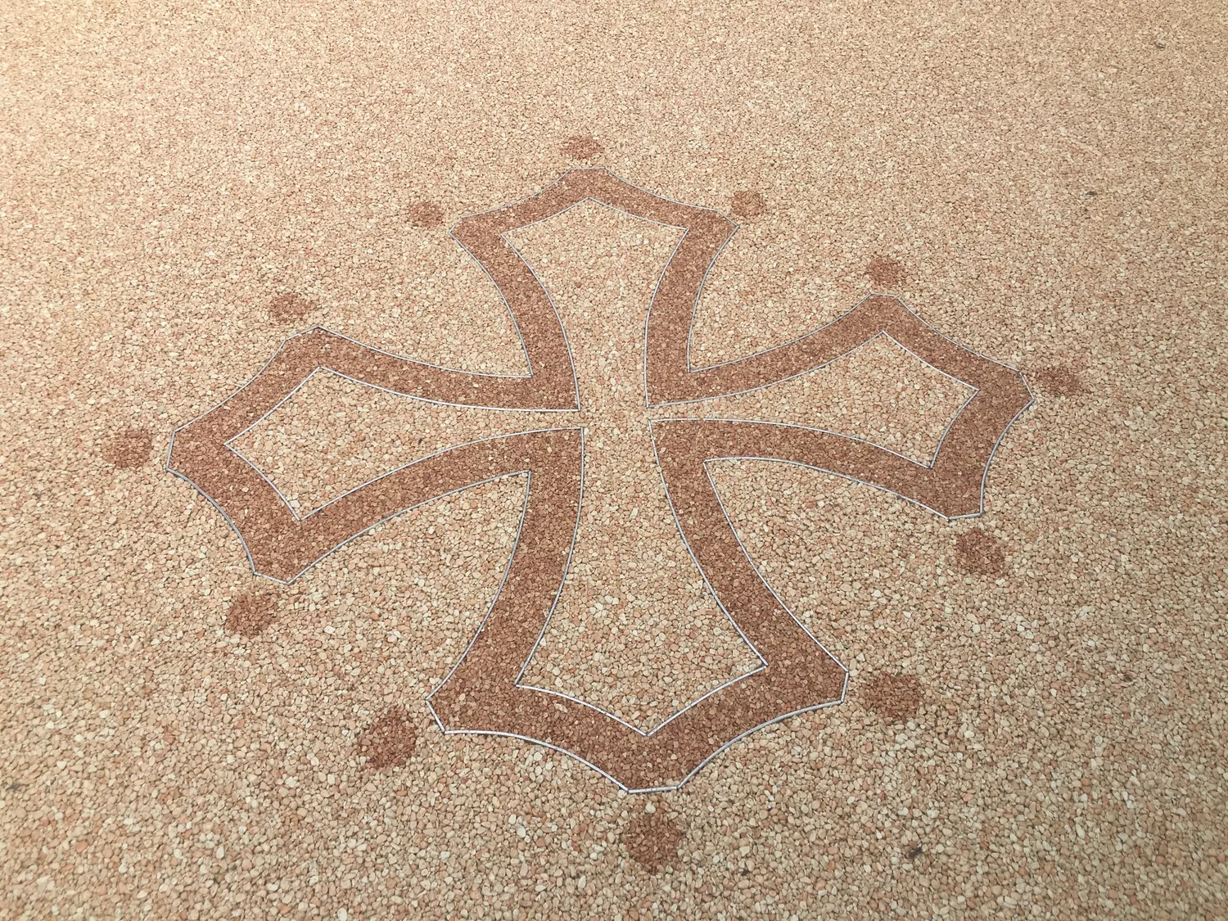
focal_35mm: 29
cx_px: 614
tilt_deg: -52.4
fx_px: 1029
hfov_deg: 61.7
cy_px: 460
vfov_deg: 48.2
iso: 25
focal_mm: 4.15
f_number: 2.2
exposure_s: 1/1012
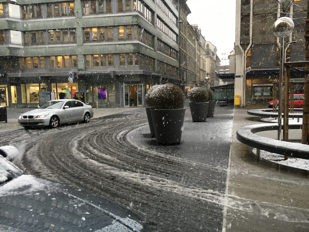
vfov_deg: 48.2
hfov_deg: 61.7
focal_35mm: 29
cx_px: 154
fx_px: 259
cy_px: 116
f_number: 2.2
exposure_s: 1/33
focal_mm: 4.15
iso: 25
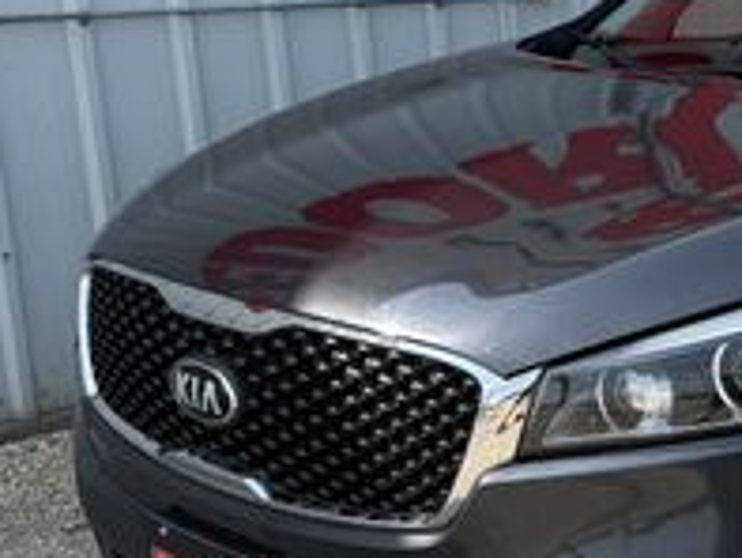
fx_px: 1673
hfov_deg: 23.0
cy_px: 373
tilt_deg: -9.5
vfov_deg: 18.9
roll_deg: +2.0
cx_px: 878
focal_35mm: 78
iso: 80
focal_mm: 6.76
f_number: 1.78
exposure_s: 1/2801
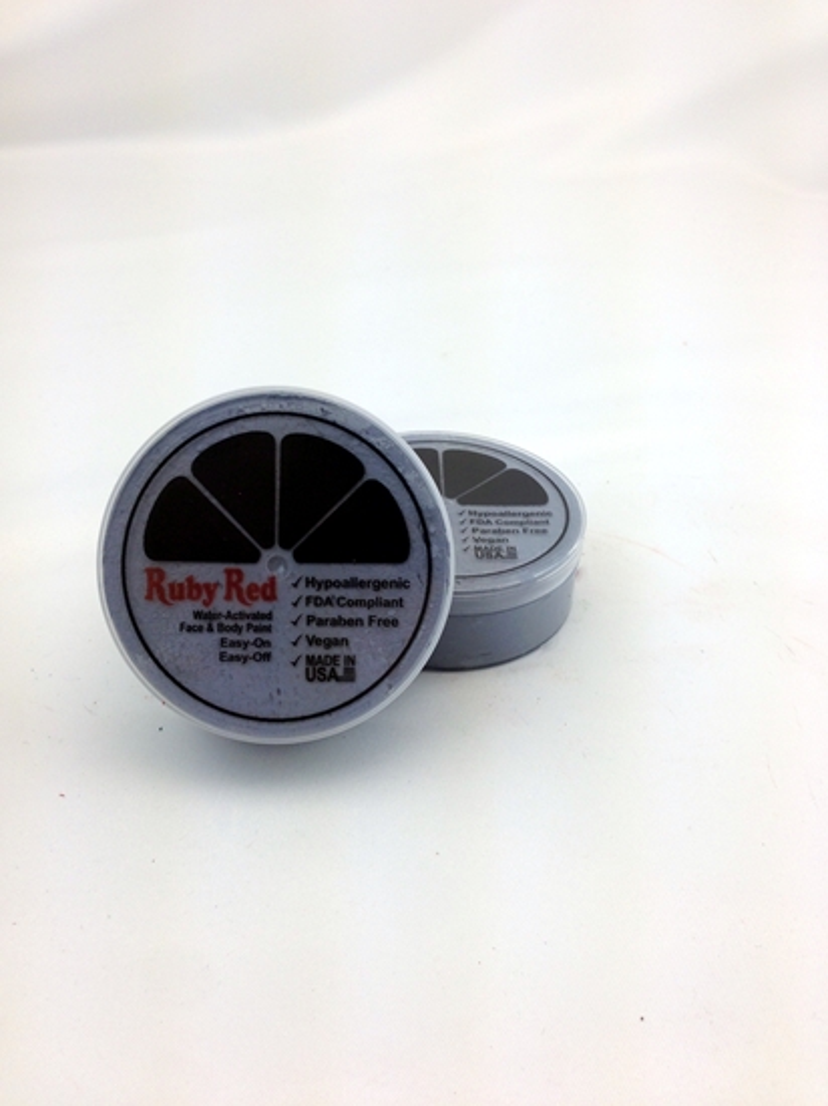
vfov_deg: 55.4
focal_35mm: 33
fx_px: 1053
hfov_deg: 42.9
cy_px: 553
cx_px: 414
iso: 50
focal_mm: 4.12
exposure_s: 1/165
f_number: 2.4
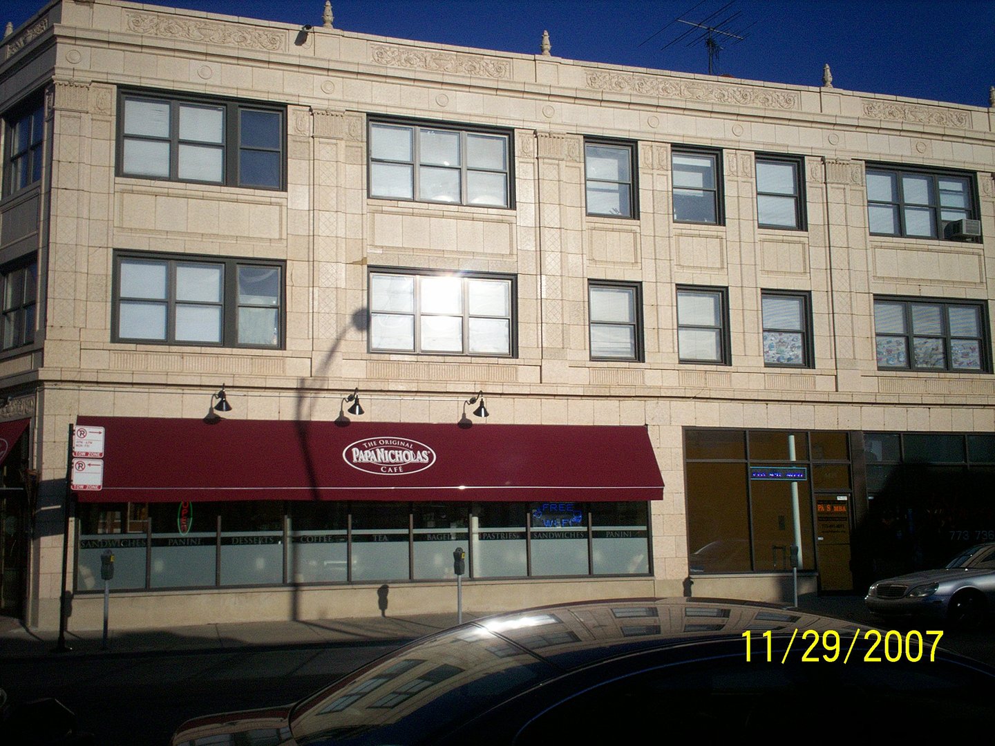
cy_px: 373
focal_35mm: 36
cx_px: 498
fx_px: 1035
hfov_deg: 51.4
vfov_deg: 39.7
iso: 100
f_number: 4.5
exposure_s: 1/1597
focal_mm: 6
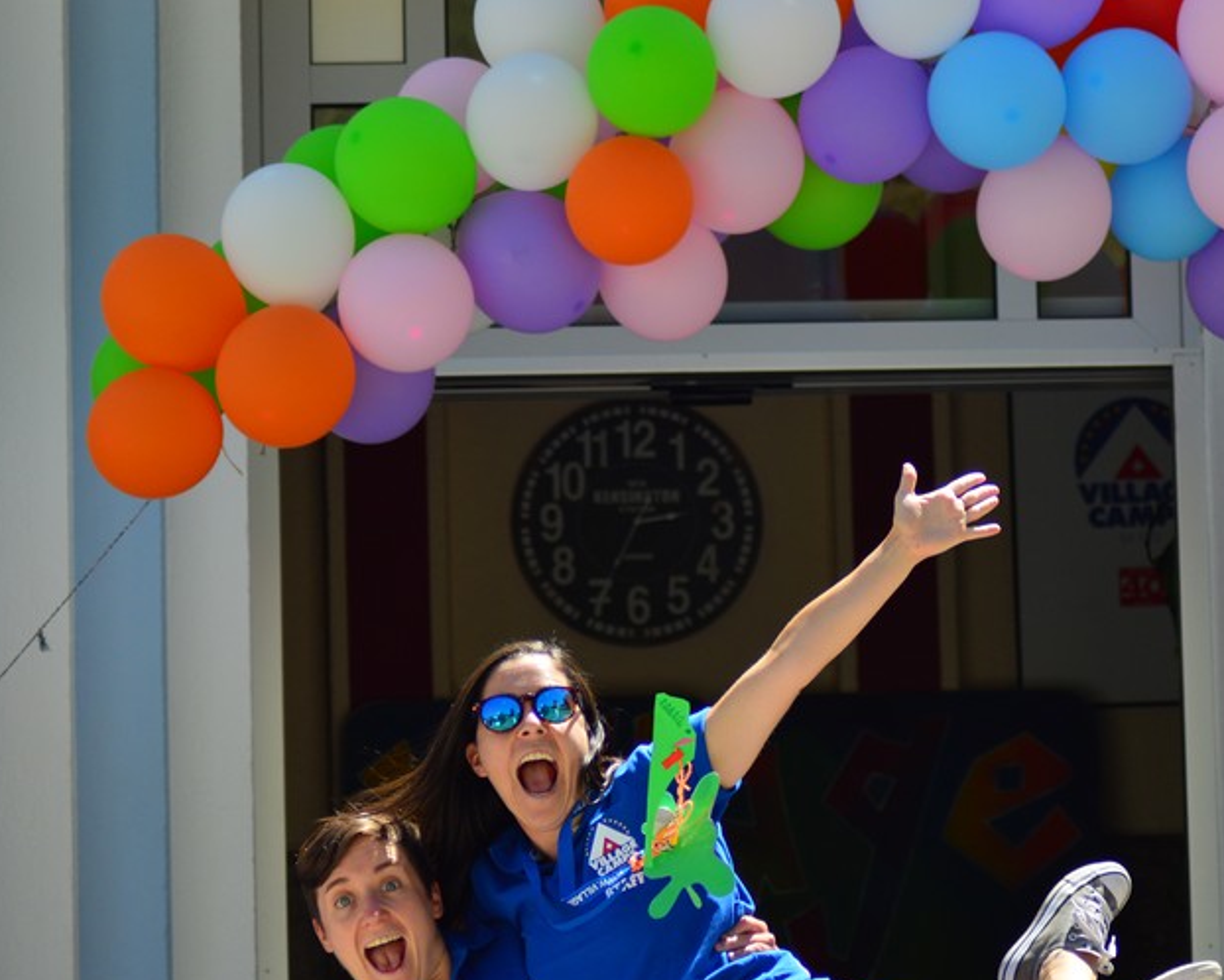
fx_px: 5870
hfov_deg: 11.9
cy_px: 637
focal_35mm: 162
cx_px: 679
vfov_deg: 9.5
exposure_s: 1/800
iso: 200
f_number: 4
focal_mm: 70
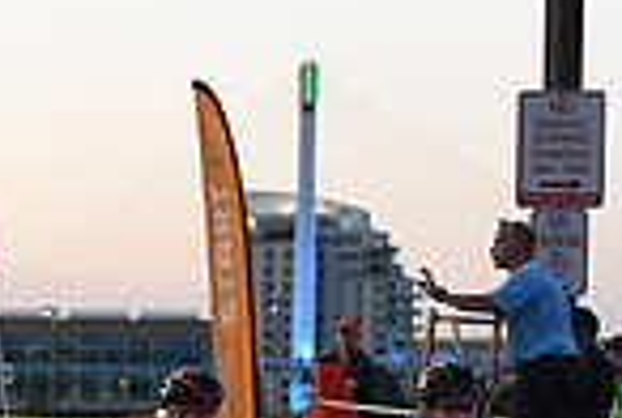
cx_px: -281
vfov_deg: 6.8
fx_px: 3428
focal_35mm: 198
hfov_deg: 10.1
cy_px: 800
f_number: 2.8
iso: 2500
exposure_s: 1/400
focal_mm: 50
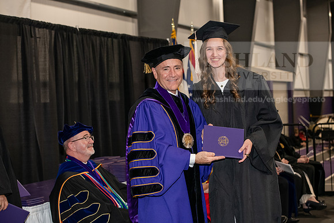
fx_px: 650
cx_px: 167
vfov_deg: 19.5
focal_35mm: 70
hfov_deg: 28.8
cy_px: 112
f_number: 5
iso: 2500
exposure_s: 1/200
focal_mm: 70
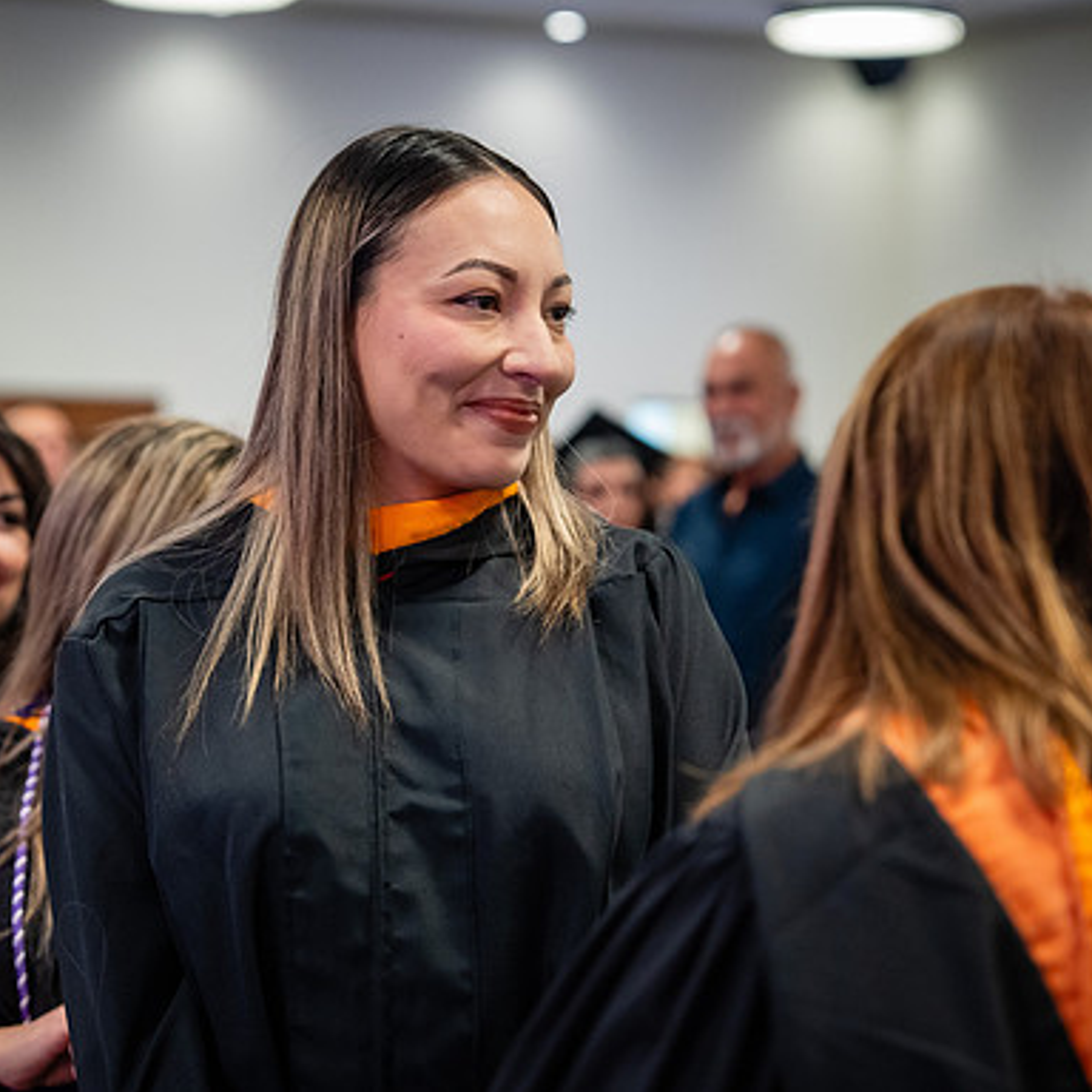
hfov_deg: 16.3
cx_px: 444
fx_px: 3819
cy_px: 536
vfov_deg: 16.3
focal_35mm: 107
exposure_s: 1/160
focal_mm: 70
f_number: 2.8
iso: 2500
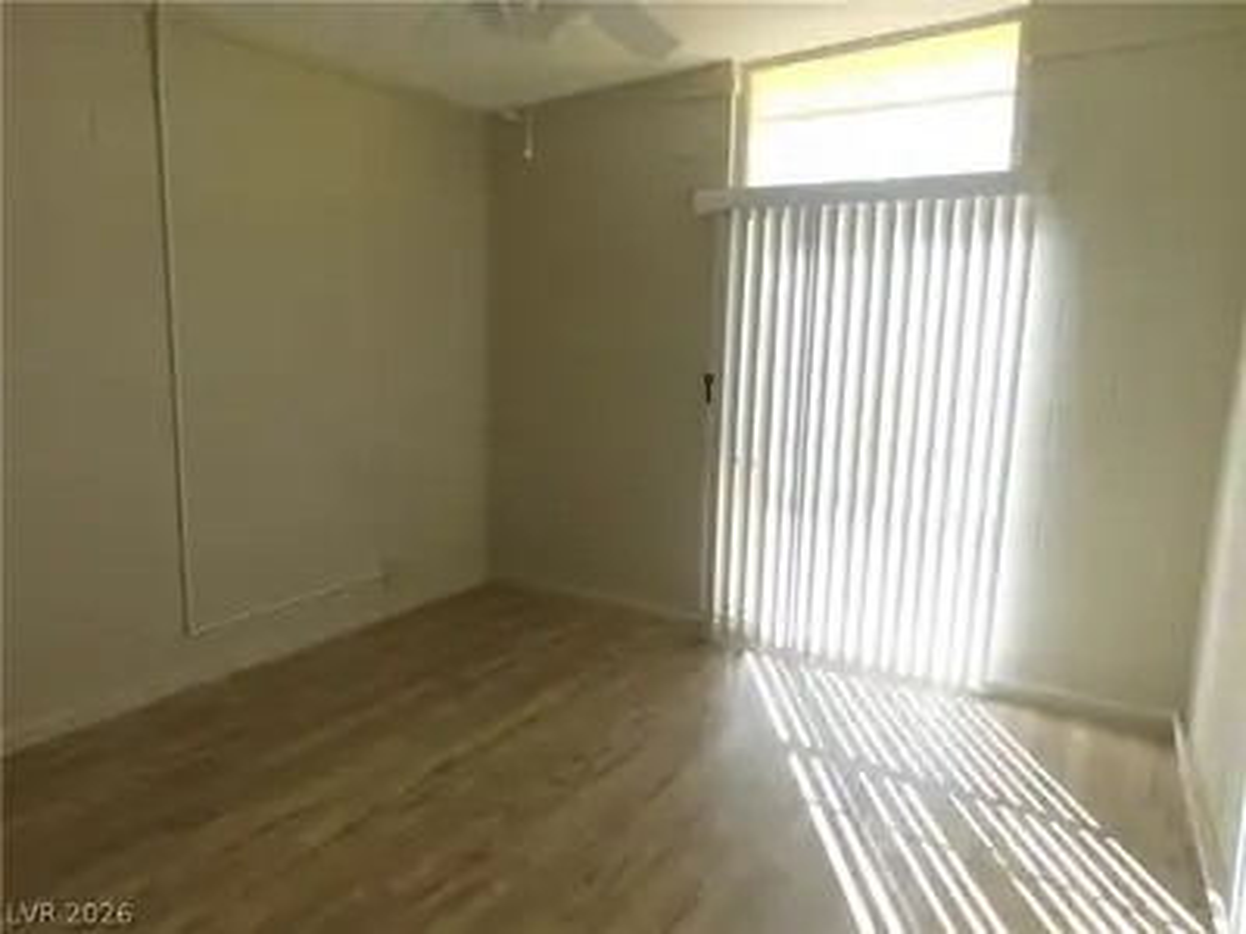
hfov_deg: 73.9
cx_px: 623
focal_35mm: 23
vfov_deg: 58.9
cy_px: 467
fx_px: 828
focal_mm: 4
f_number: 3
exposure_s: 1/250
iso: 125
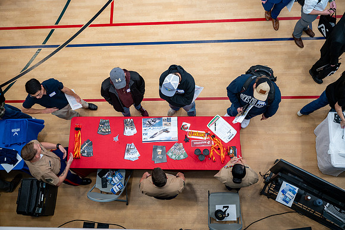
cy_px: 115
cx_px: 172
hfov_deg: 50.7
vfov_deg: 35.1
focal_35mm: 38
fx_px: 364
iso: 400
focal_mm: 38
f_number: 2.8
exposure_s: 1/125
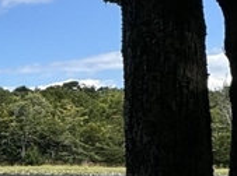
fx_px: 581
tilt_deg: +0.8
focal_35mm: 85
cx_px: -395
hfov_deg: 13.2
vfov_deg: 17.1
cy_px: 144
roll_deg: +1.3
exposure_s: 1/1506
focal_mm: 2.22
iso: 50
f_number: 2.2
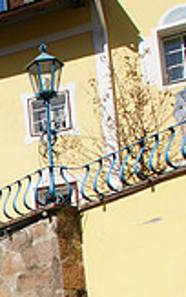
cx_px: -263
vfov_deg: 22.4
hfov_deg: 12.0
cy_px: 333
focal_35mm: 87
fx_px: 705
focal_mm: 16
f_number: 10
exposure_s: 1/400
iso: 200
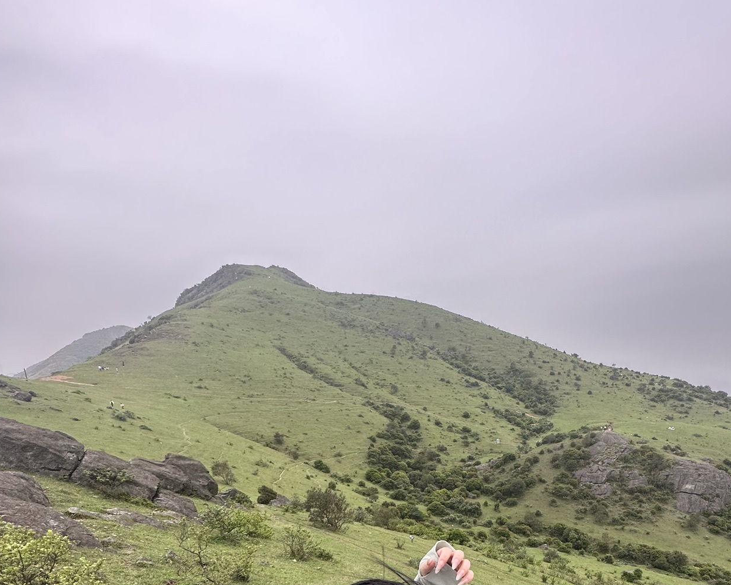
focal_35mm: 22
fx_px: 476
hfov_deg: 74.5
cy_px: 550
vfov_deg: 53.3
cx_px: 425
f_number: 2.2
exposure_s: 1/99
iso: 80
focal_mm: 2.22
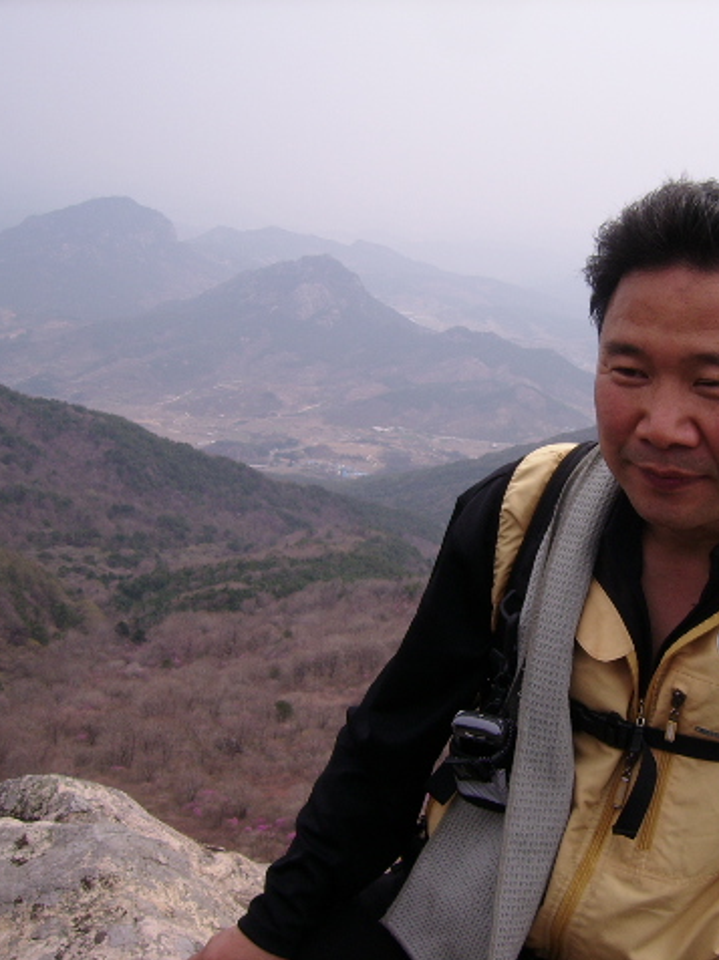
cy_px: 481
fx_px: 1303
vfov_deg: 40.5
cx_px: 584
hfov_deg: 30.0
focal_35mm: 47
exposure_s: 1/385
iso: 50
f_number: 5.8
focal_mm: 5.95
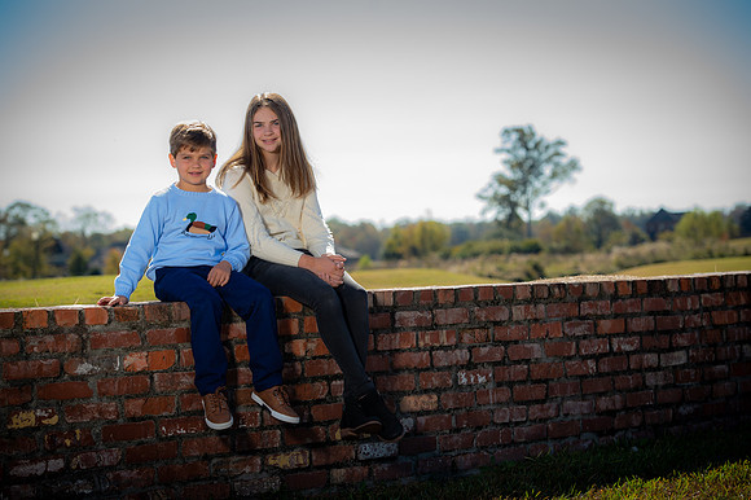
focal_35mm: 100
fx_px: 2085
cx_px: 376
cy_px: 250
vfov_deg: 13.7
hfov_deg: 20.4
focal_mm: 100
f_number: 5
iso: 50
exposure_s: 1/250
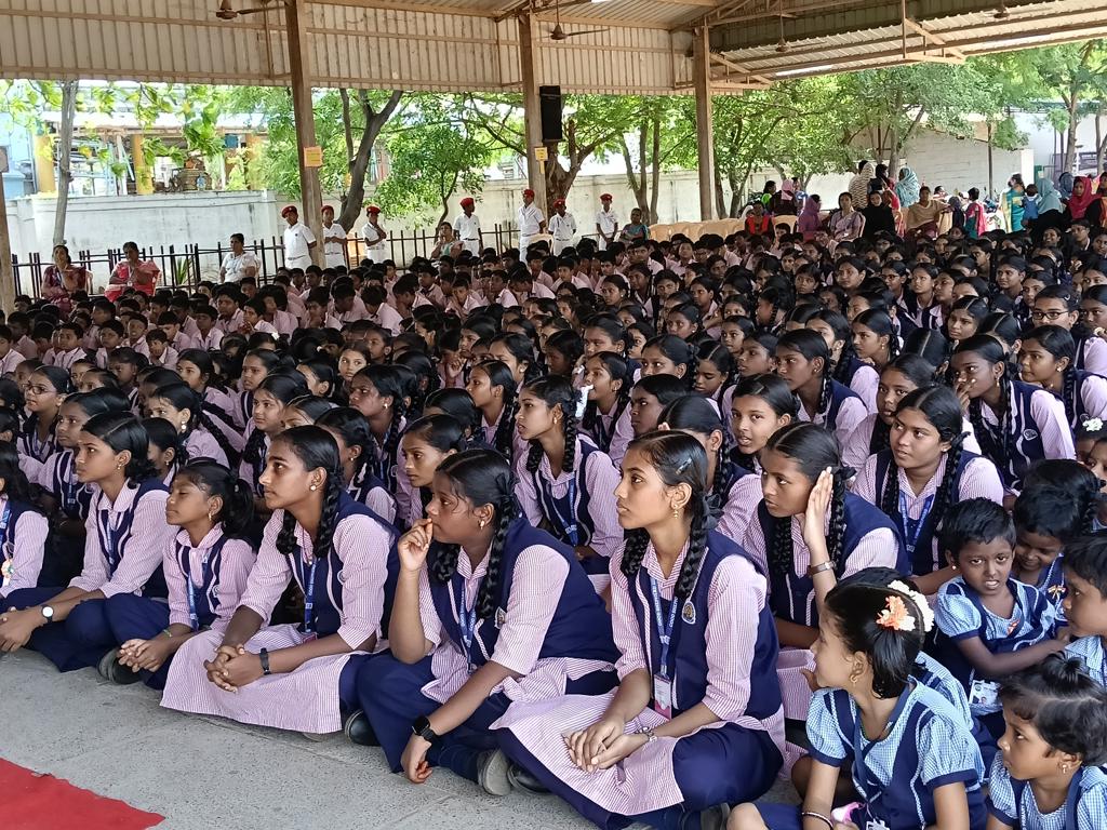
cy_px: 415
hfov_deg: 42.1
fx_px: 1439
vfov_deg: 32.2
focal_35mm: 45
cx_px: 554
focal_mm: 3.98
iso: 200
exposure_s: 1/100
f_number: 1.8
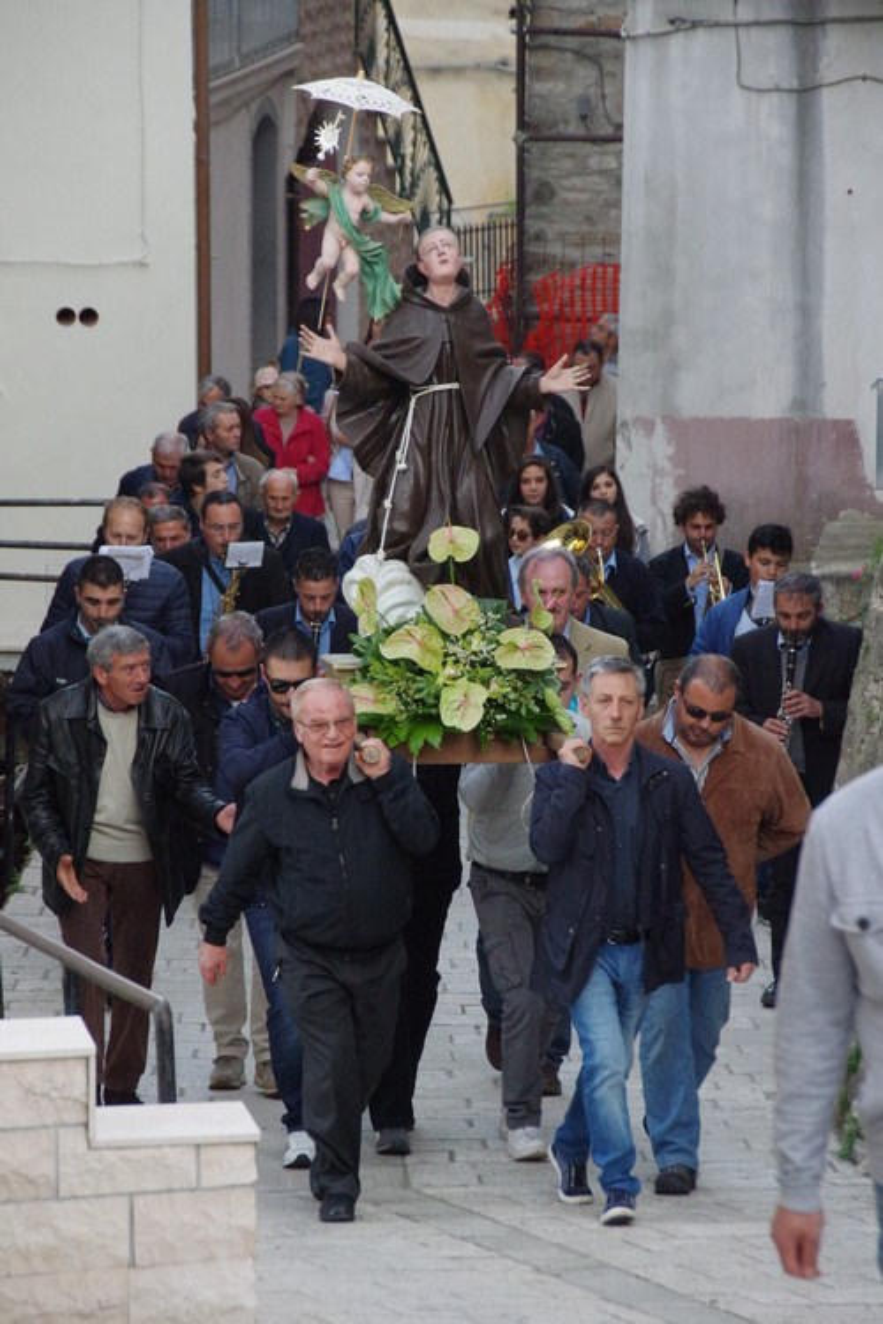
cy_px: 662
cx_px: 442
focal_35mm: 192
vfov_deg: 10.7
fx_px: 7063
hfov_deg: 7.2
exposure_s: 1/200
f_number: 7.1
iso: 3200
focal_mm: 128
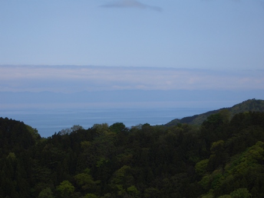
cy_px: 99
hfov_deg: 18.7
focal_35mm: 105
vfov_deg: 14.1
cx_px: 132
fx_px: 801
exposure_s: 1/250
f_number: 7.7
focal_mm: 17.4
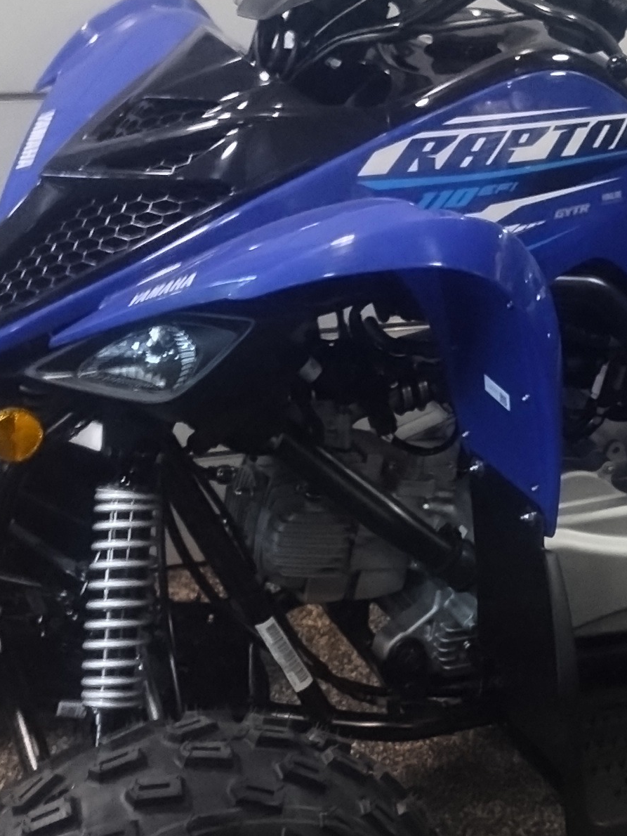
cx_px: 560
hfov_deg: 17.3
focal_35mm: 84
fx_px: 2028
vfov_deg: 23.3
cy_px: 447
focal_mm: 4.71
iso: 300
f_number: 1.7
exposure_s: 1/30
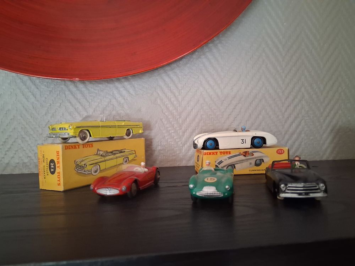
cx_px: 178
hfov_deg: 67.3
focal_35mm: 26
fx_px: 267
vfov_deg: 53.1
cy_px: 133
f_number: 1.8
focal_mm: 3.98
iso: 1000
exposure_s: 1/20
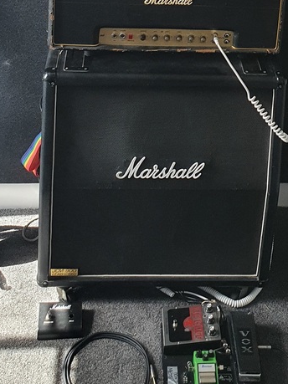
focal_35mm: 68
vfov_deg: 25.5
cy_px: -81
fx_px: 755
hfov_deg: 21.5
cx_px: 191
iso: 125
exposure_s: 1/100
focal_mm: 4.32
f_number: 2.4
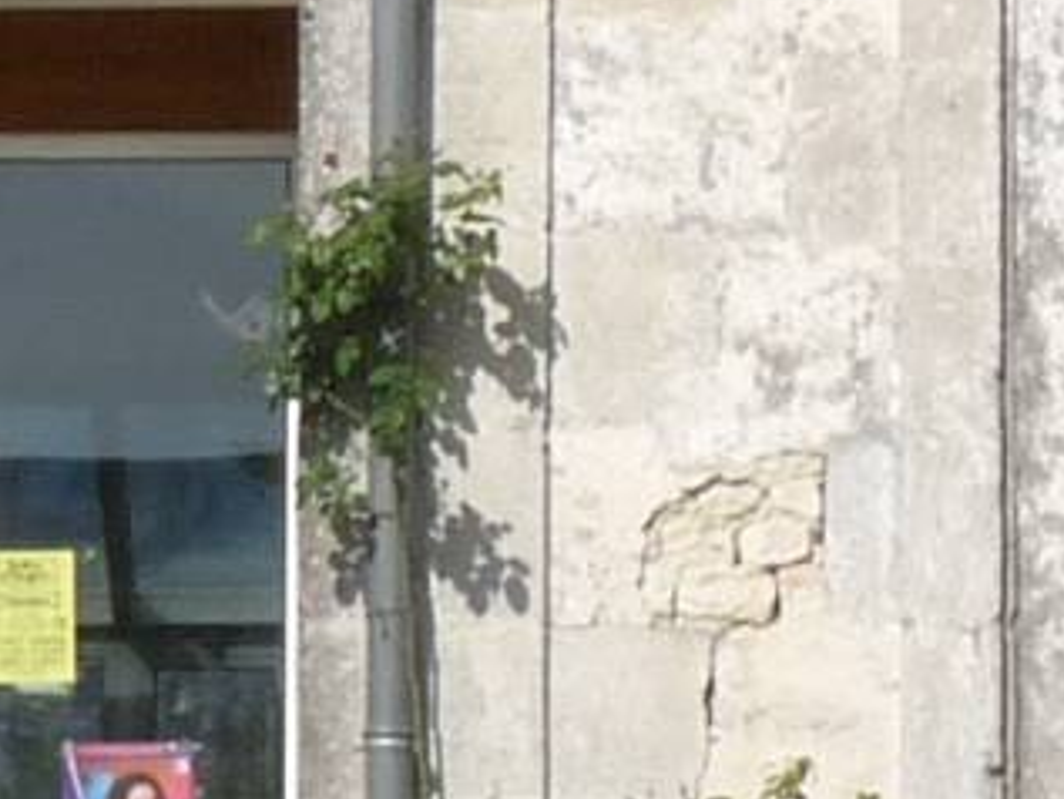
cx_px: -863
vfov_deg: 2.9
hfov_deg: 3.9
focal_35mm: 510
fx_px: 15682
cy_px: 671
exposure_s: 1/400
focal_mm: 10.4
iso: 100
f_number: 6.3
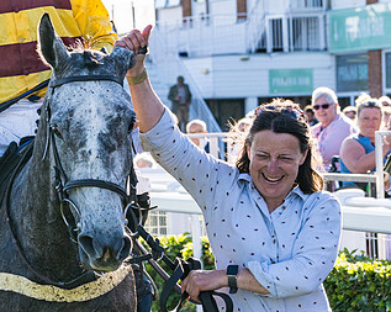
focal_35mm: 228
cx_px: 17
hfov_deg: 8.4
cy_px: 88
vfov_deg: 6.8
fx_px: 2636
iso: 200
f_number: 7.1
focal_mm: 90
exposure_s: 1/1250
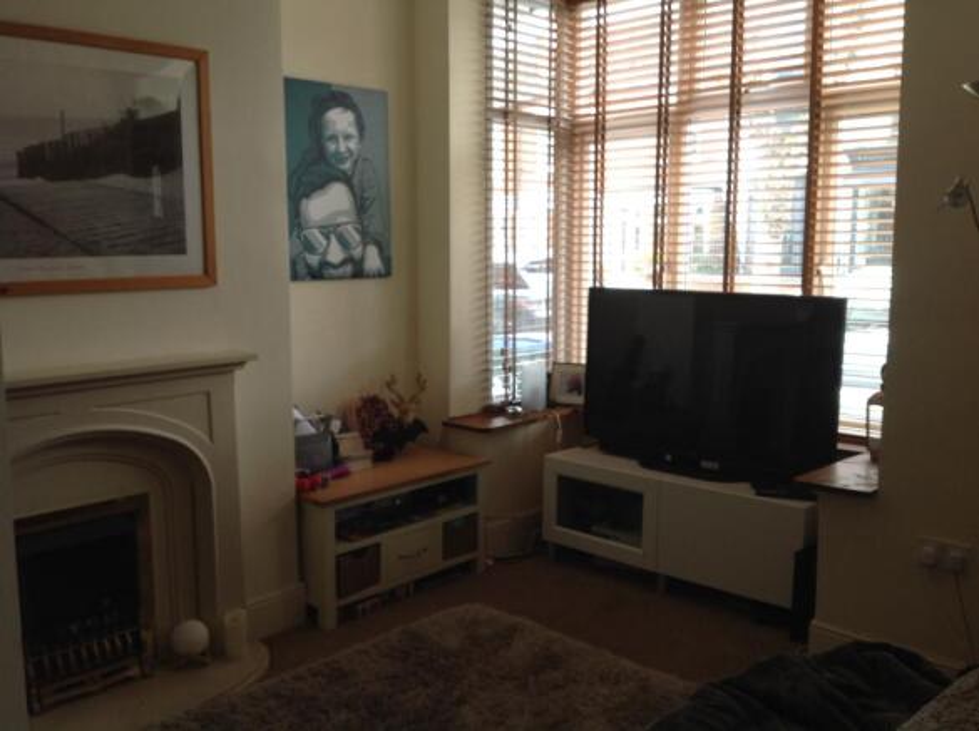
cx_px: 490
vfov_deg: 40.6
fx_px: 988
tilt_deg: -7.4
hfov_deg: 52.7
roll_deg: -1.4
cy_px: 366
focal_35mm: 35
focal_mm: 4.28
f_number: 2.4
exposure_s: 1/24
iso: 50
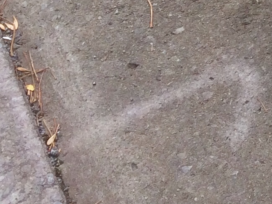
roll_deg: +1.4
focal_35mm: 146
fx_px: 1147
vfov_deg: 9.8
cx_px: 537
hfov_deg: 12.1
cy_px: -134
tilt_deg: -41.0
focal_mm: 4.15
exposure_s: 1/120
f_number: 2.2
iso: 40
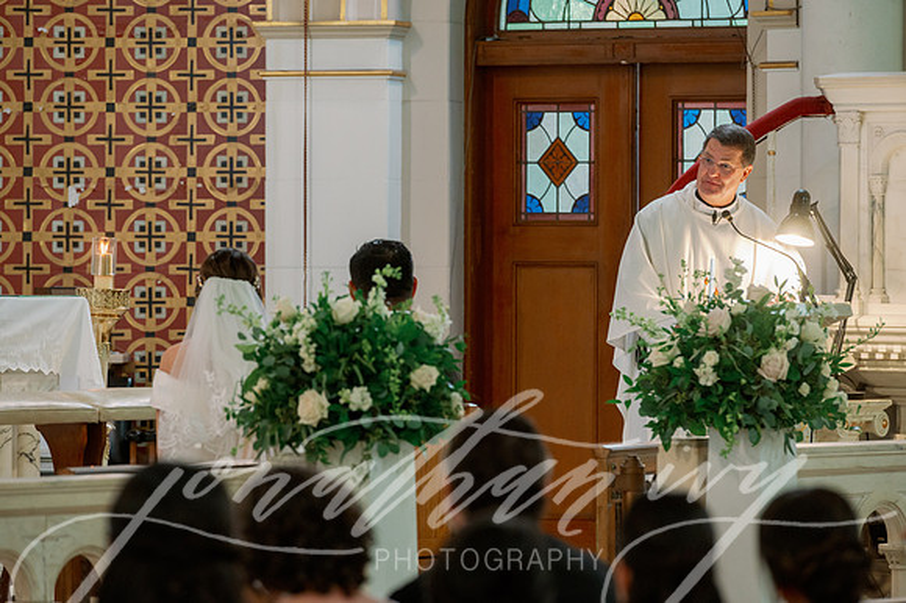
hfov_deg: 10.3
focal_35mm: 200
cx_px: 453
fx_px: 5030
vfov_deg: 6.9
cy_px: 302
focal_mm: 200
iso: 1000
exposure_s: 1/50
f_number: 3.5
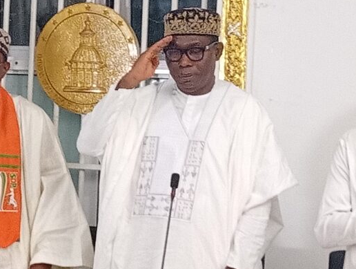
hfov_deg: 15.7
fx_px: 1288
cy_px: 92
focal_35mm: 125
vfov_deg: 11.9
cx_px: 112
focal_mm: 3.98
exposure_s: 1/33.3
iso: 492
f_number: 1.8
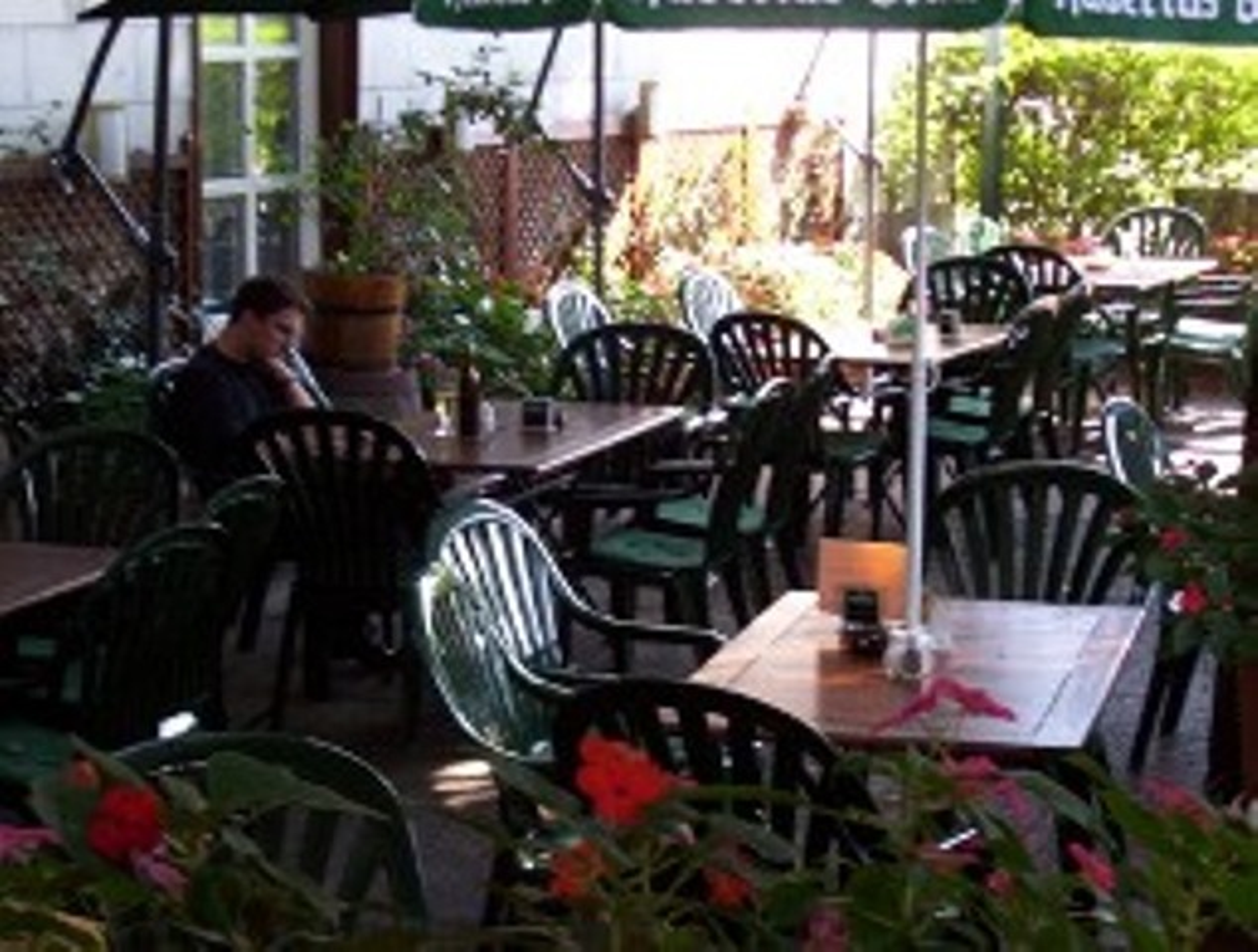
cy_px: 476
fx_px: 2844
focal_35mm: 78
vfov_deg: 19.0
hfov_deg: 24.9
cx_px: 629
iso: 140
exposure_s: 1/58
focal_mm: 12.09
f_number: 3.94
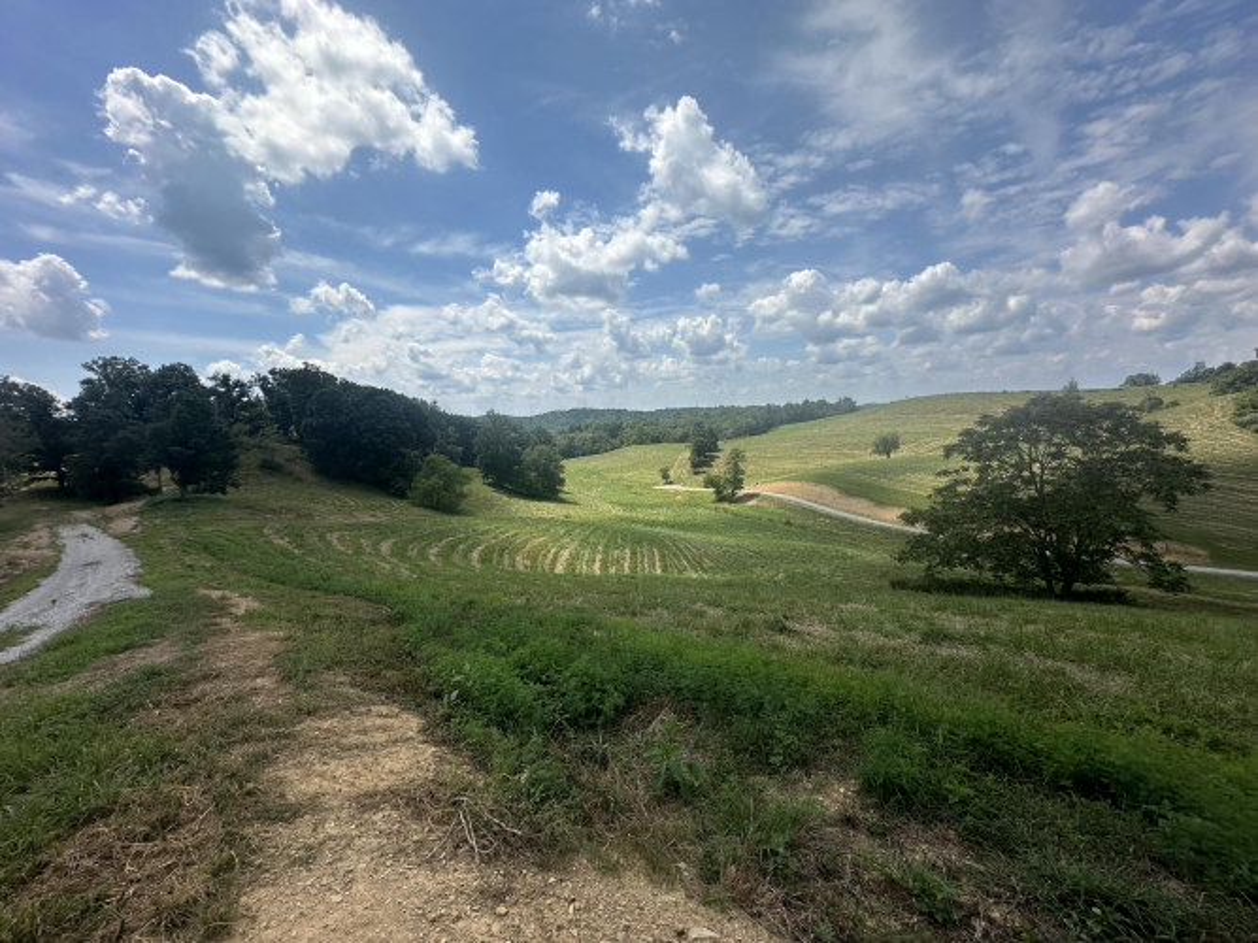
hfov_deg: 102.1
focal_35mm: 14
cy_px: 472
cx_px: 629
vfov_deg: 85.7
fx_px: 509
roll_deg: +3.2
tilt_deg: -6.1
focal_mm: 2.22
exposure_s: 1/2817
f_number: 2.2
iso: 50
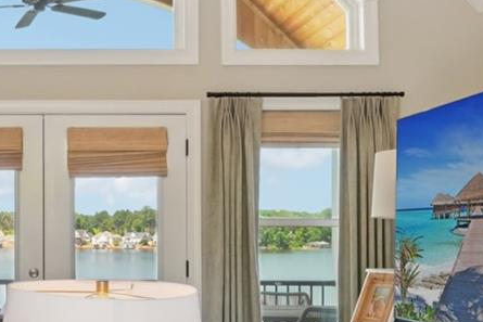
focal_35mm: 69
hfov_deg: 27.7
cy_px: 235
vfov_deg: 19.6
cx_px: 11
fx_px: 926
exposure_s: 1/30
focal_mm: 10
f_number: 8
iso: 250
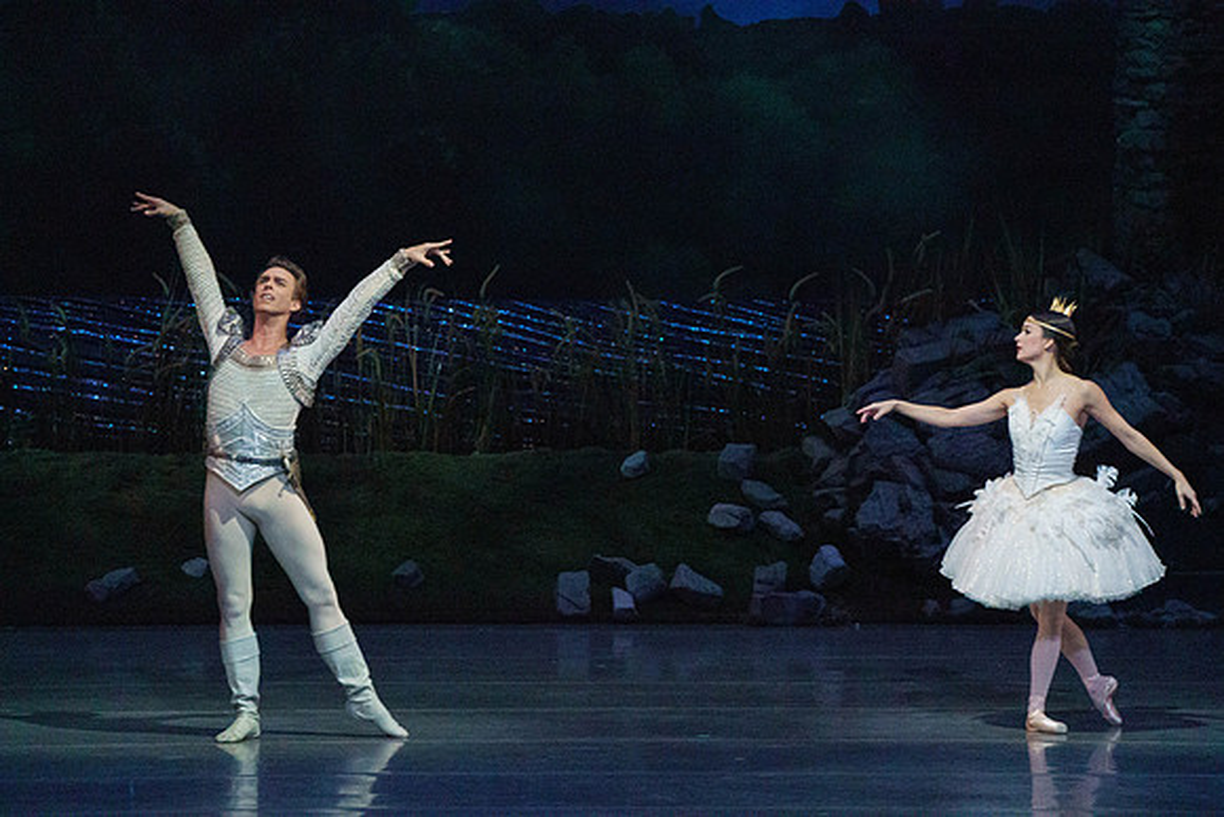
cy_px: 408
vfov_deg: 4.5
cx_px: 612
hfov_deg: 6.7
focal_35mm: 306
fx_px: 10406
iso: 8000
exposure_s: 1/320
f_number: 5.6
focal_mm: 306
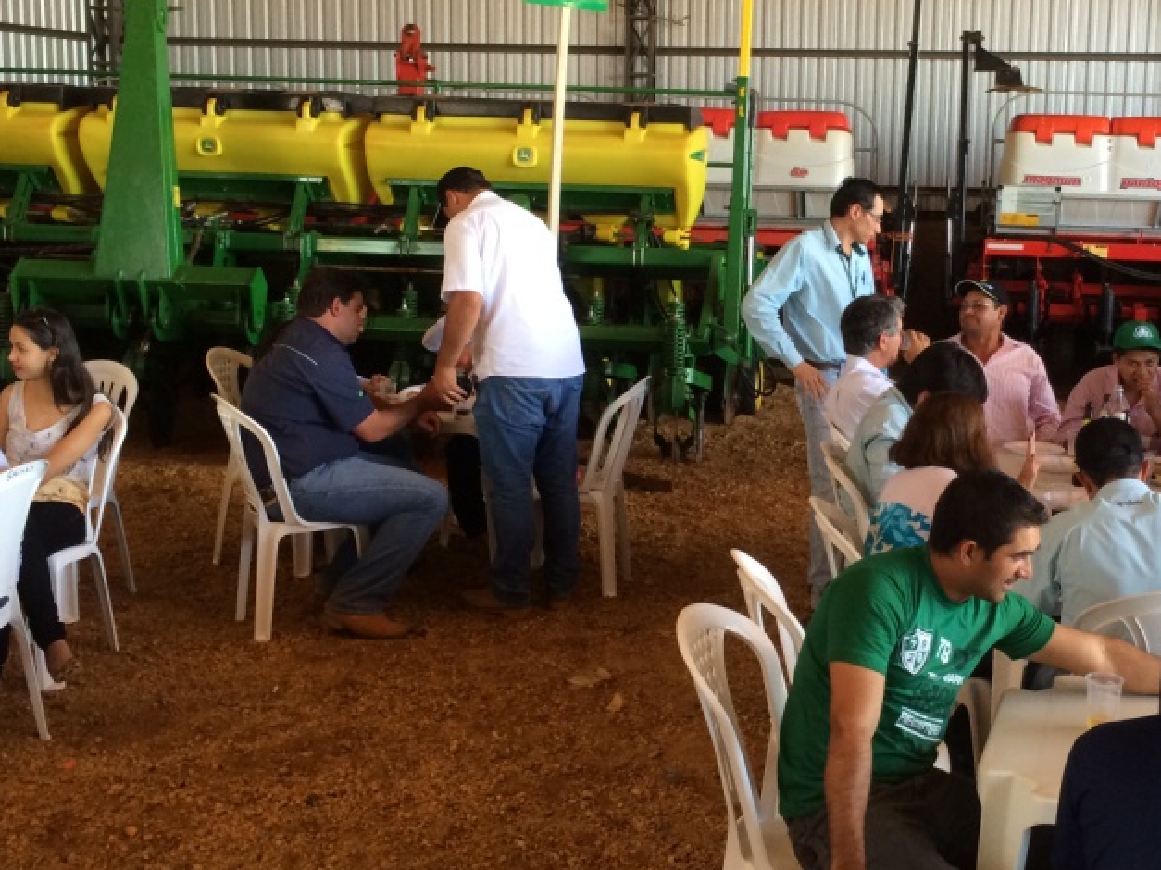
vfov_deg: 29.6
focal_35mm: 49
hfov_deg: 38.5
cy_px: 376
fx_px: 1643
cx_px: 774
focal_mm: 4.12
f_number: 2.2
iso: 64
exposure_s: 1/30
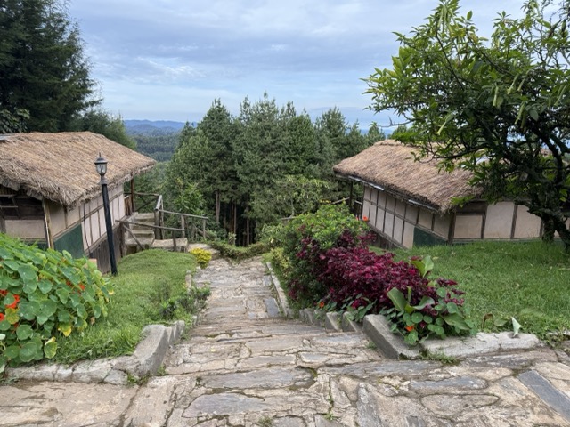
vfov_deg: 56.8
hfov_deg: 71.6
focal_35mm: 24
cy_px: 214
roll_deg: -0.6
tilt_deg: -12.4
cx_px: 285
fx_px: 395
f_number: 1.78
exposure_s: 1/1314
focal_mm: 6.76
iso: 100
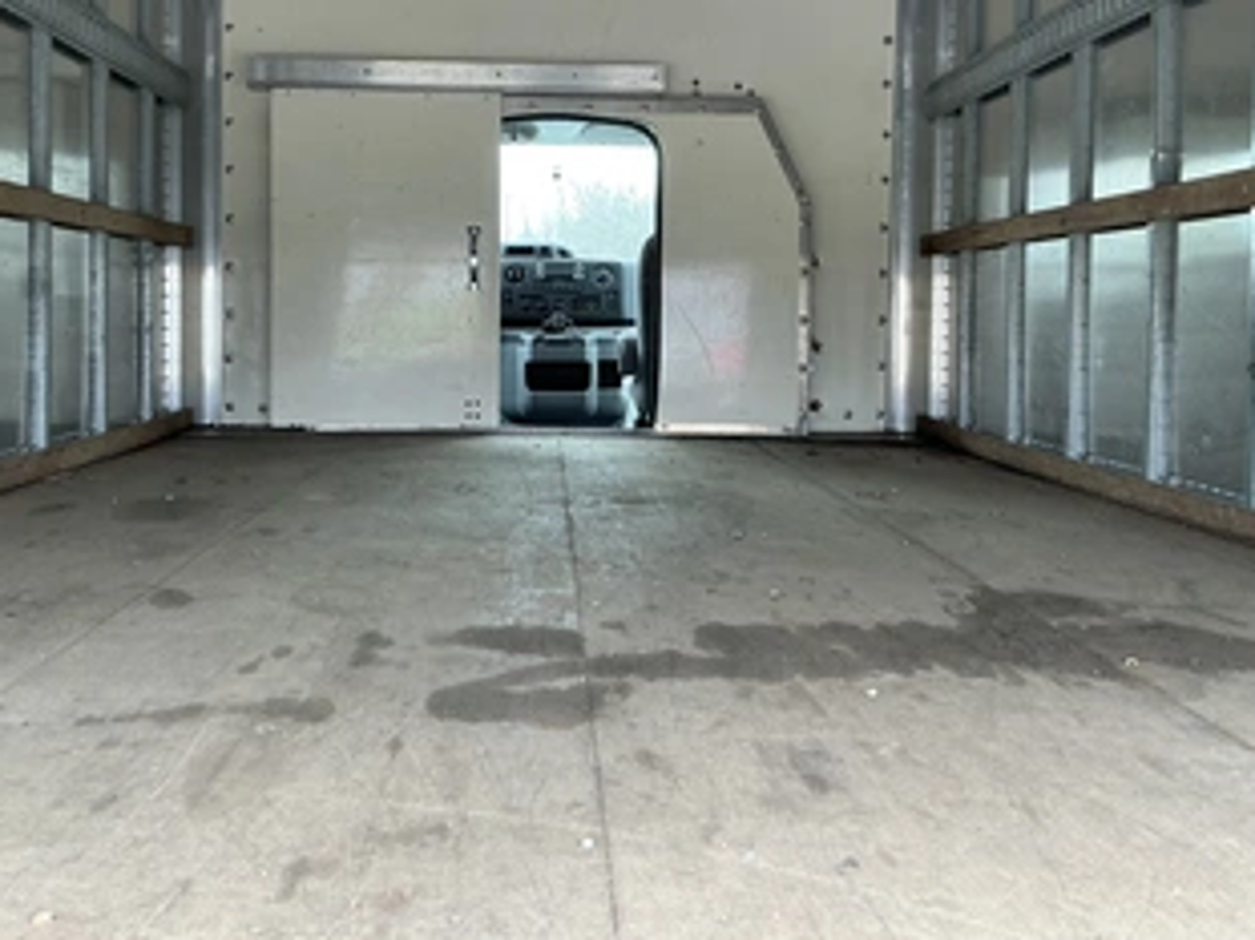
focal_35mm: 36
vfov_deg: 39.3
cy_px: 347
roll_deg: +0.9
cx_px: 573
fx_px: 1305
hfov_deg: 51.3
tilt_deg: -0.6
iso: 64
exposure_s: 1/122
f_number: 1.8
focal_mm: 3
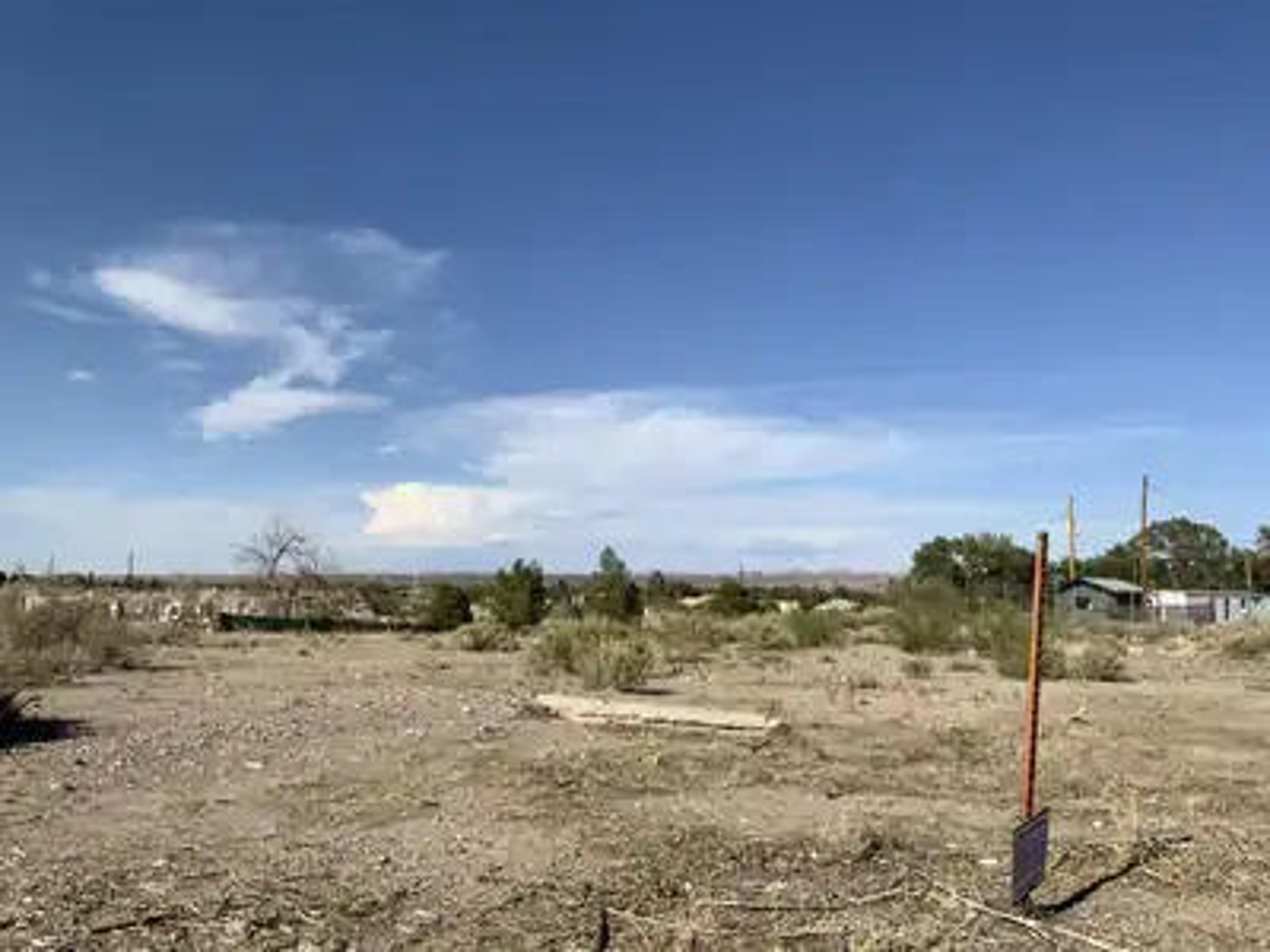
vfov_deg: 48.2
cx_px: 635
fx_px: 1064
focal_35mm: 29
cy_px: 476
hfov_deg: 61.7
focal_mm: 3
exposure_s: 1/3322
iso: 20
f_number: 1.8
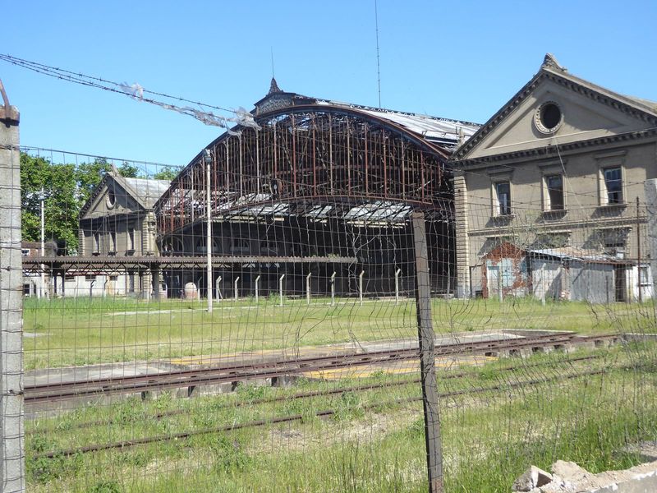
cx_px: 328
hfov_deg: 41.2
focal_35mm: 46
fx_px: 873
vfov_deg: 31.5
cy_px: 246
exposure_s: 1/400
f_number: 3.9
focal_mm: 7.8
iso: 80
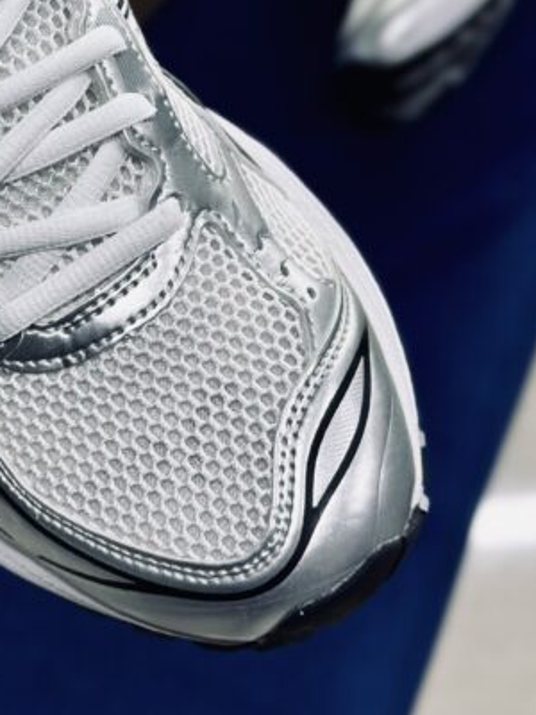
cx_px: -43
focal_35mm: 112
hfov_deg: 13.0
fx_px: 2312
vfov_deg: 17.3
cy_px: 78
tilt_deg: -51.9
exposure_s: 1/124
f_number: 1.78
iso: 64
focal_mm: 6.86
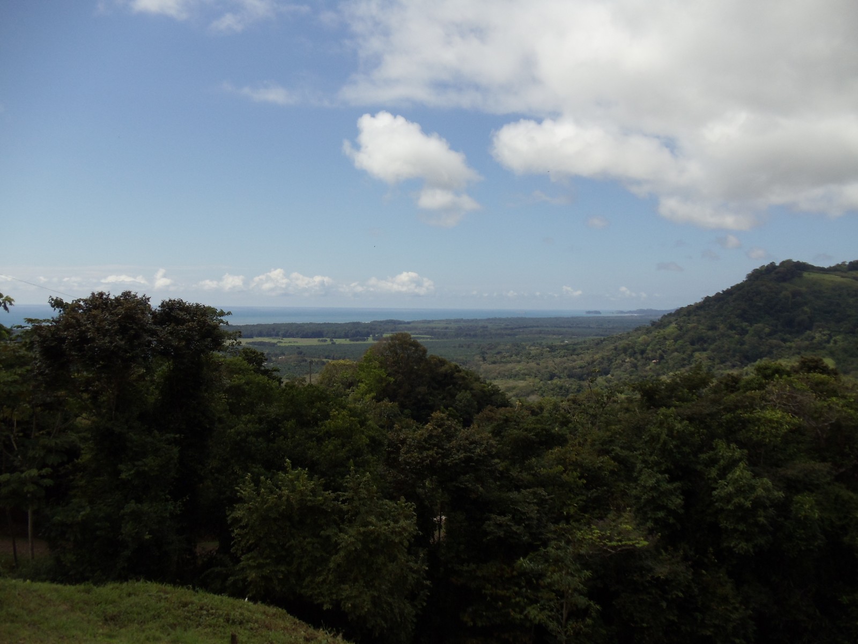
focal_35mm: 44
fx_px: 1091
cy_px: 322
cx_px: 429
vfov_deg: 32.9
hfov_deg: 42.9
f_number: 7.1
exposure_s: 1/500
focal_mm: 6
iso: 100
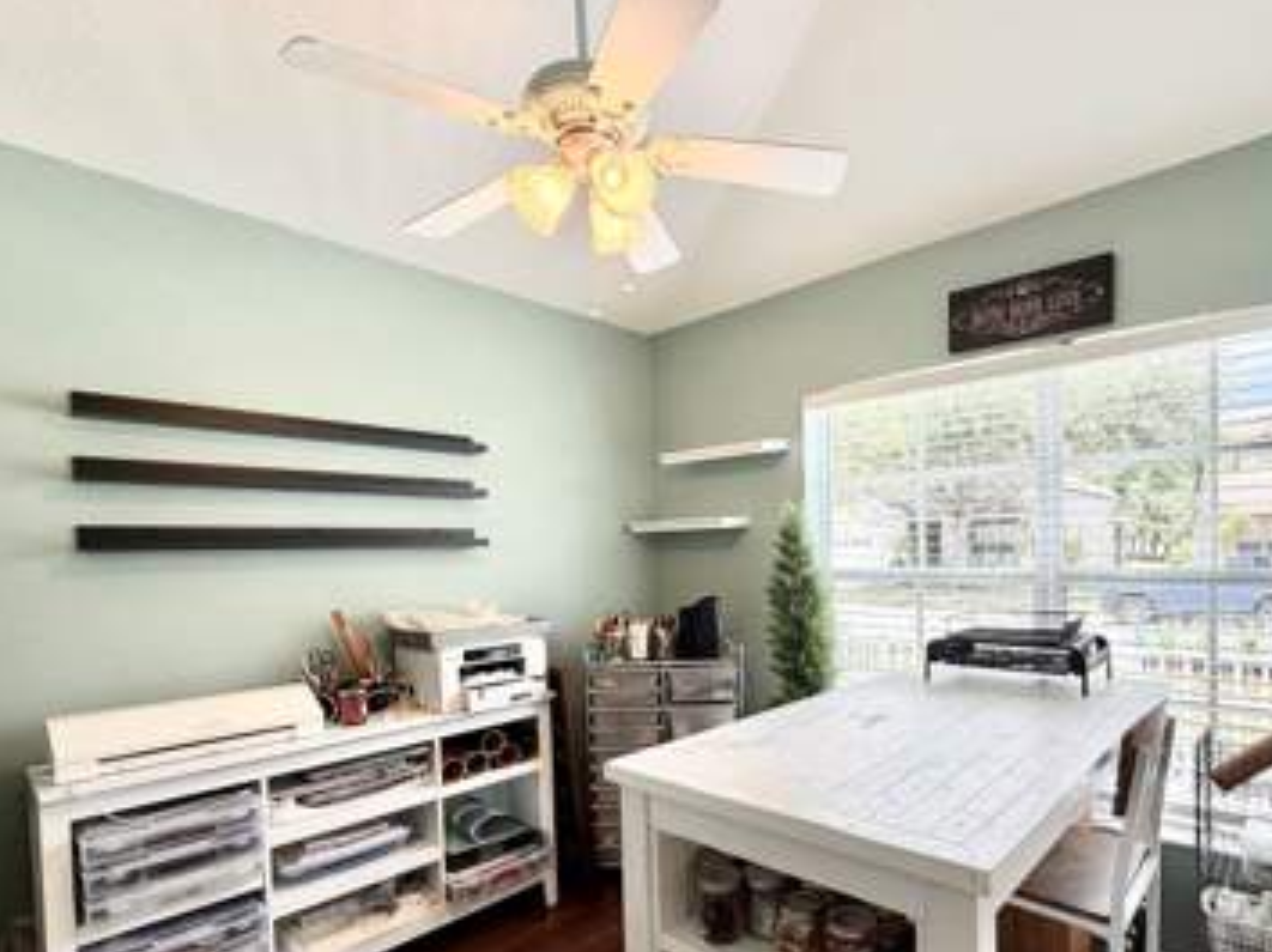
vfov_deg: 67.9
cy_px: 571
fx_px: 698
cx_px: 733
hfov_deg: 84.1
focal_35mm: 19
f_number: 2.2
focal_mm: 2.22
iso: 64
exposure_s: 1/120
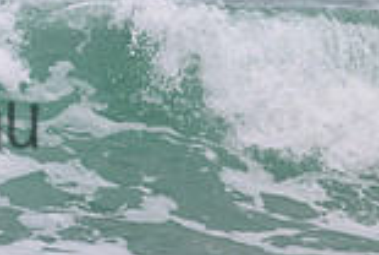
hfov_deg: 1.3
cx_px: -261
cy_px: 64
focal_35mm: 1594
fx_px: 16813
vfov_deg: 0.9
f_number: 11
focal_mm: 400
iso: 800
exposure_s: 1/1250
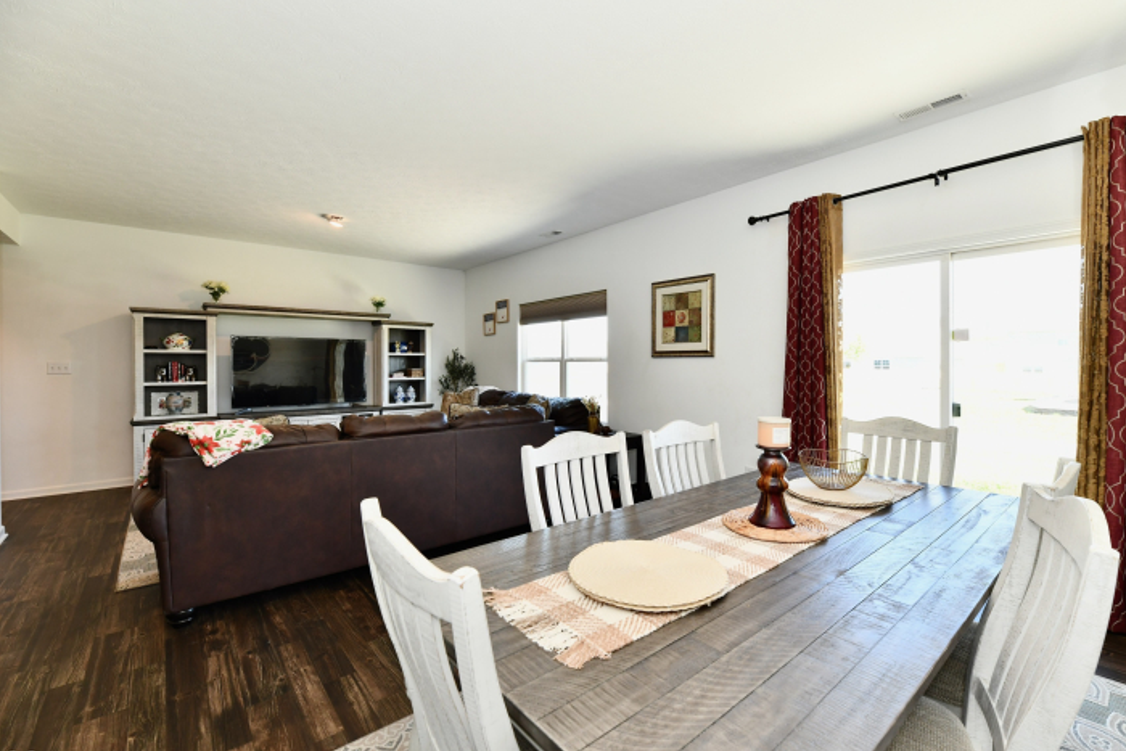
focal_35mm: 15
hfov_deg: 100.3
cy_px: 384
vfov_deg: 77.3
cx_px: 590
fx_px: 469
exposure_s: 1/60
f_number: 6.3
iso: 640
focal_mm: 14
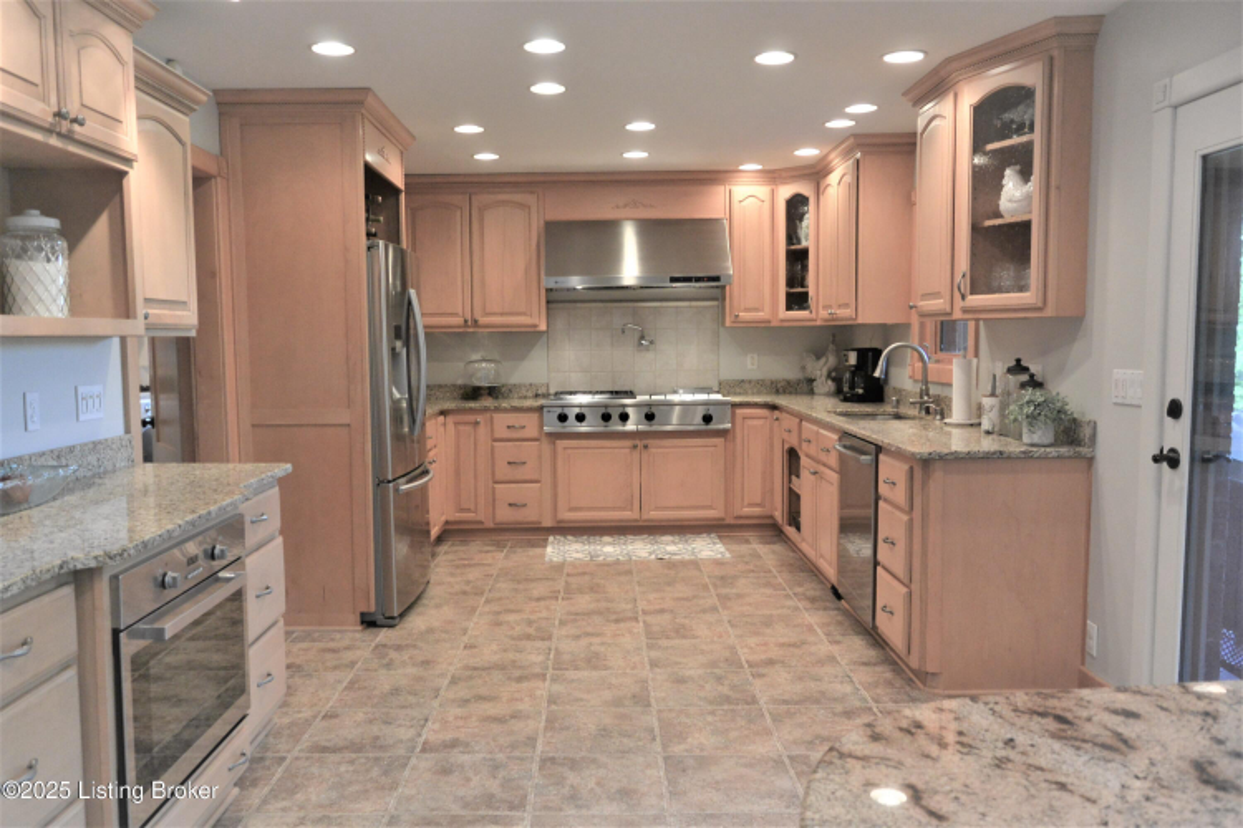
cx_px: 622
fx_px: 1001
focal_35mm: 29
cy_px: 414
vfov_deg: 45.0
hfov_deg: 63.7
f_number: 3.5
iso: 400
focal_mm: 11
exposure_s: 1/60
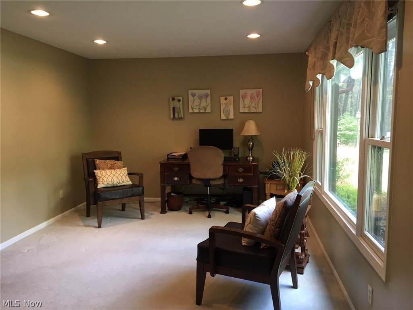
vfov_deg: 48.2
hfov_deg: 61.7
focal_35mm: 29
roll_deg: +0.1
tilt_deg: -5.9
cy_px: 155
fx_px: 346
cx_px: 206
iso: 64
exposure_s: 1/30
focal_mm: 4.15
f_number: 2.2
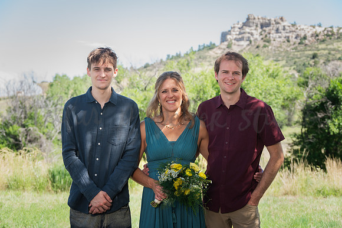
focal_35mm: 67
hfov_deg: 30.1
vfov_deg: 20.3
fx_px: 636
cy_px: 114
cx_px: 171
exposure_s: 1/200
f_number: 6
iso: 250
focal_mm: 67
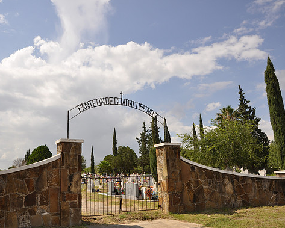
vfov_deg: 47.2
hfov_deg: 57.0
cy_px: 115
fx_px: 262
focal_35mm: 31
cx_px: 125
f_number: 8
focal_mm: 18
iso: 200
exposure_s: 1/250
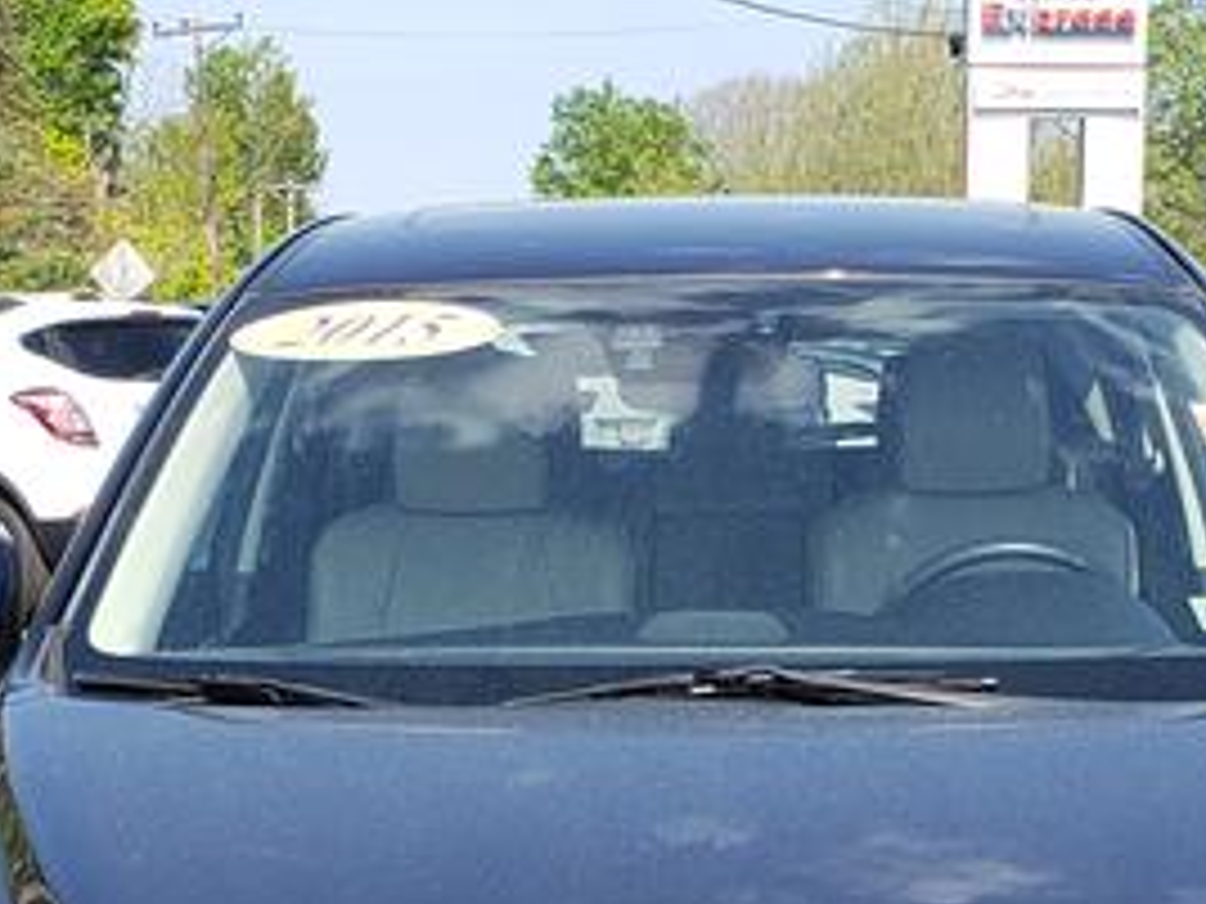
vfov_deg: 21.9
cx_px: 693
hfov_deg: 31.1
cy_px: 1075
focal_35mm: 62
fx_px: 2160
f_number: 2.4
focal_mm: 4.3
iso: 50
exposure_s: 1/695
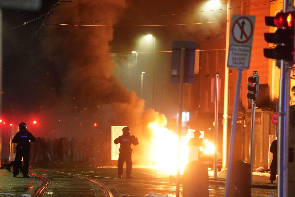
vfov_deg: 6.9
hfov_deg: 10.3
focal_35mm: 200
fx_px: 1639
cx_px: 148
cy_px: 98
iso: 12800
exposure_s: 1/200
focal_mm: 200
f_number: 2.8
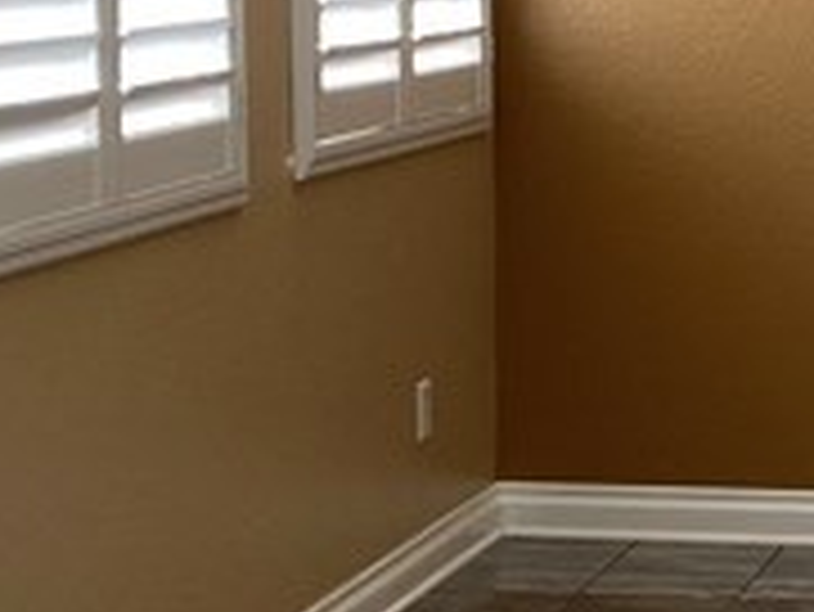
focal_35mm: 147
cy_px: 396
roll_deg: -2.3
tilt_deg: -7.5
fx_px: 3459
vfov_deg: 10.1
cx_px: 1466
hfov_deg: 12.3
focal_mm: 4.25
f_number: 1.8
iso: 32
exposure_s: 1/125
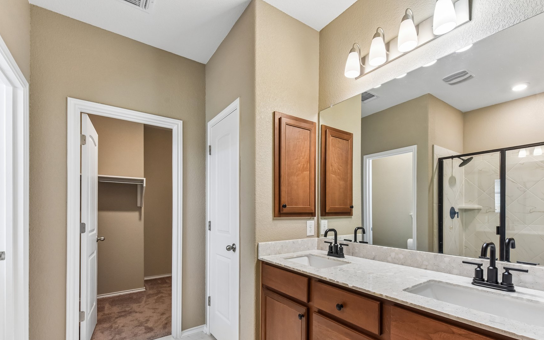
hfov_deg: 94.2
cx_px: 291
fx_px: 252
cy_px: 216
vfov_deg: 66.8
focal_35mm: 17
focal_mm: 14
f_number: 8
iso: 500
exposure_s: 1/15
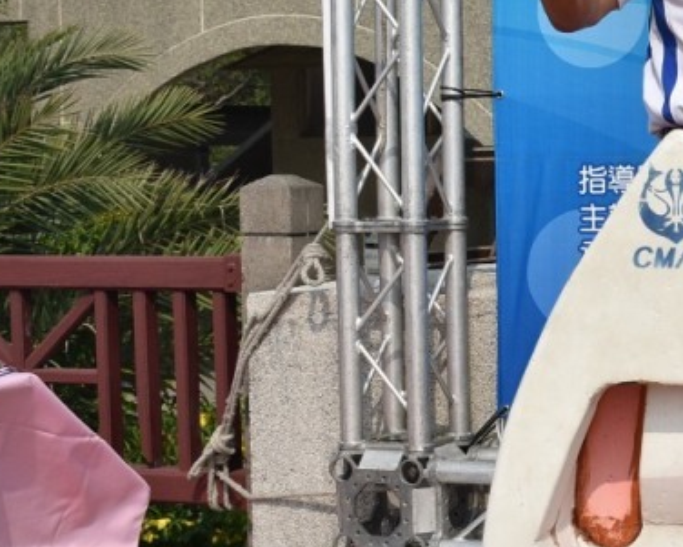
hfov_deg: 20.1
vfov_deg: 17.9
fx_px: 1739
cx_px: 929
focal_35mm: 86
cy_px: 229
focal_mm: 20
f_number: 4
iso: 110
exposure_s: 1/2500
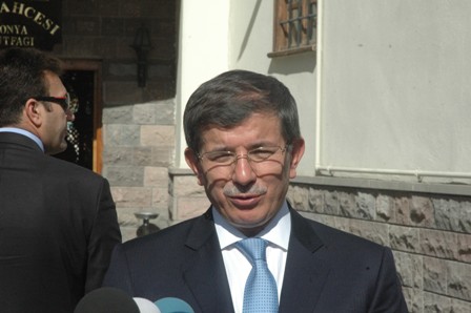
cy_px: 156
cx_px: 236
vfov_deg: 13.0
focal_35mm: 105
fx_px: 1373
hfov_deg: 19.5
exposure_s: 1/750
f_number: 13
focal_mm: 70
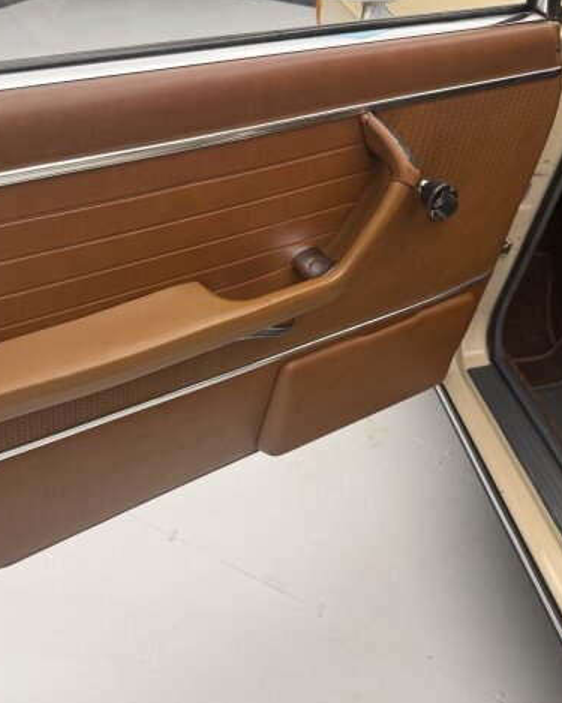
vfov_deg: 55.7
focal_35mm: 32
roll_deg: +1.2
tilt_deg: -39.5
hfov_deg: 45.2
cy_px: 354
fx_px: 666
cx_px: 196
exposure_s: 1/49
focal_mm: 6.76
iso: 100
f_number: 1.78
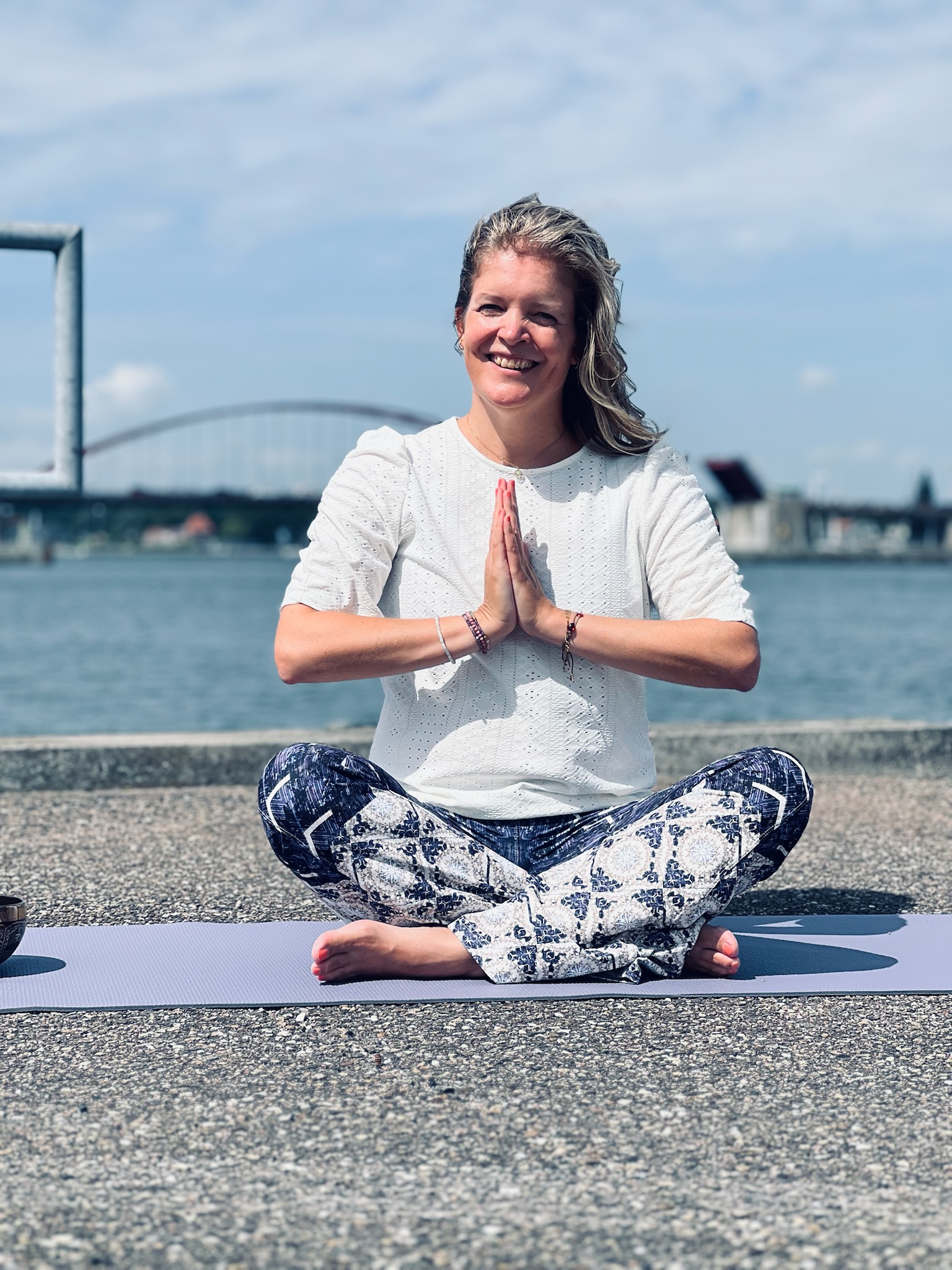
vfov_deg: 25.3
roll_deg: +0.6
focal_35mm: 77
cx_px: 476
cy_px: 635
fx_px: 2824
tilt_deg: -0.8
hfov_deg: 19.1
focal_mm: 9
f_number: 2.8
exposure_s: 1/1357
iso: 32
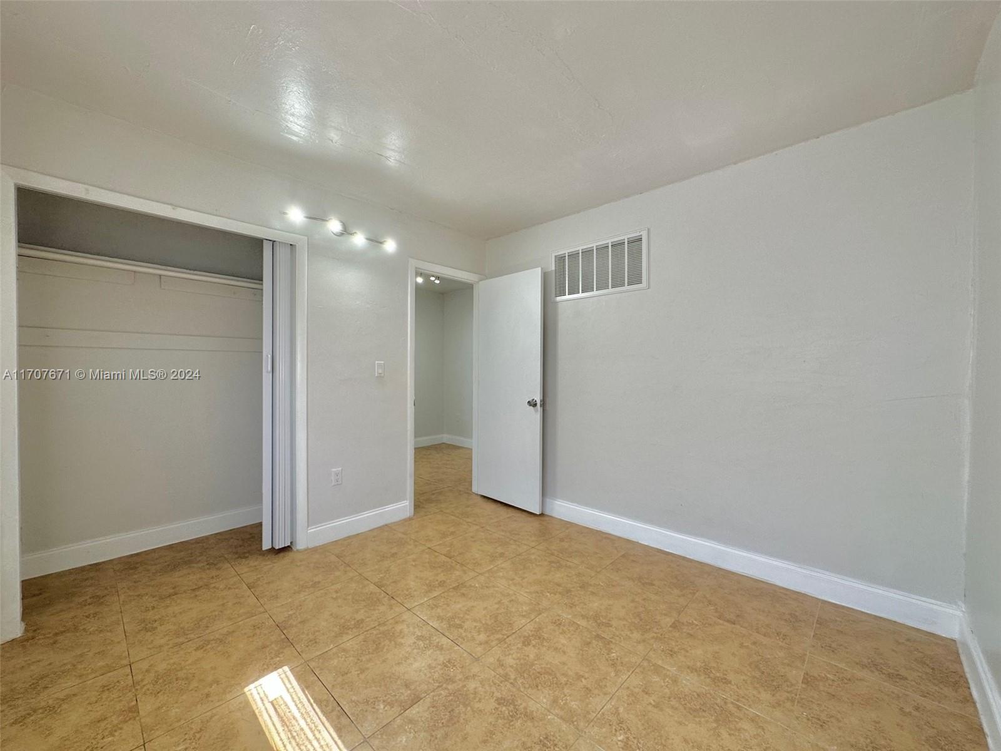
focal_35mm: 14
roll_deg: -0.8
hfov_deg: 102.1
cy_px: 376
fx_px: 405
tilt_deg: -1.8
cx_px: 500
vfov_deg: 85.7
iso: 125
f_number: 2.2
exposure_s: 1/120
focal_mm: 2.22
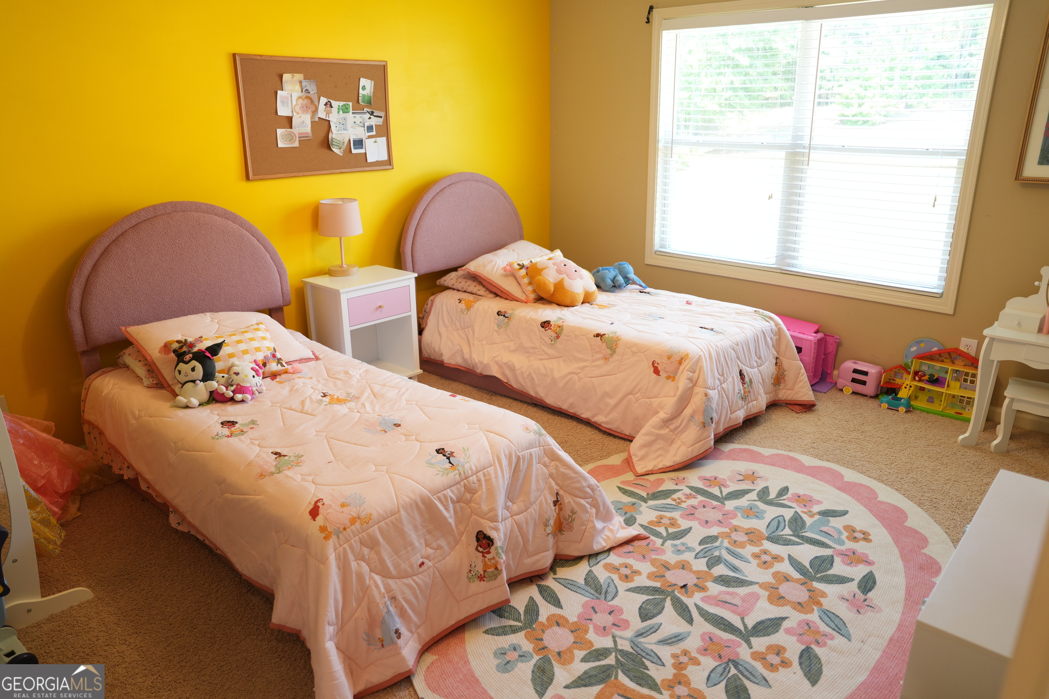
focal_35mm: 24
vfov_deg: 53.1
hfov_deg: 73.7
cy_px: 350
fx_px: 699
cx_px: 524
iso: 500
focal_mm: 24
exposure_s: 1/80
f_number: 2.8
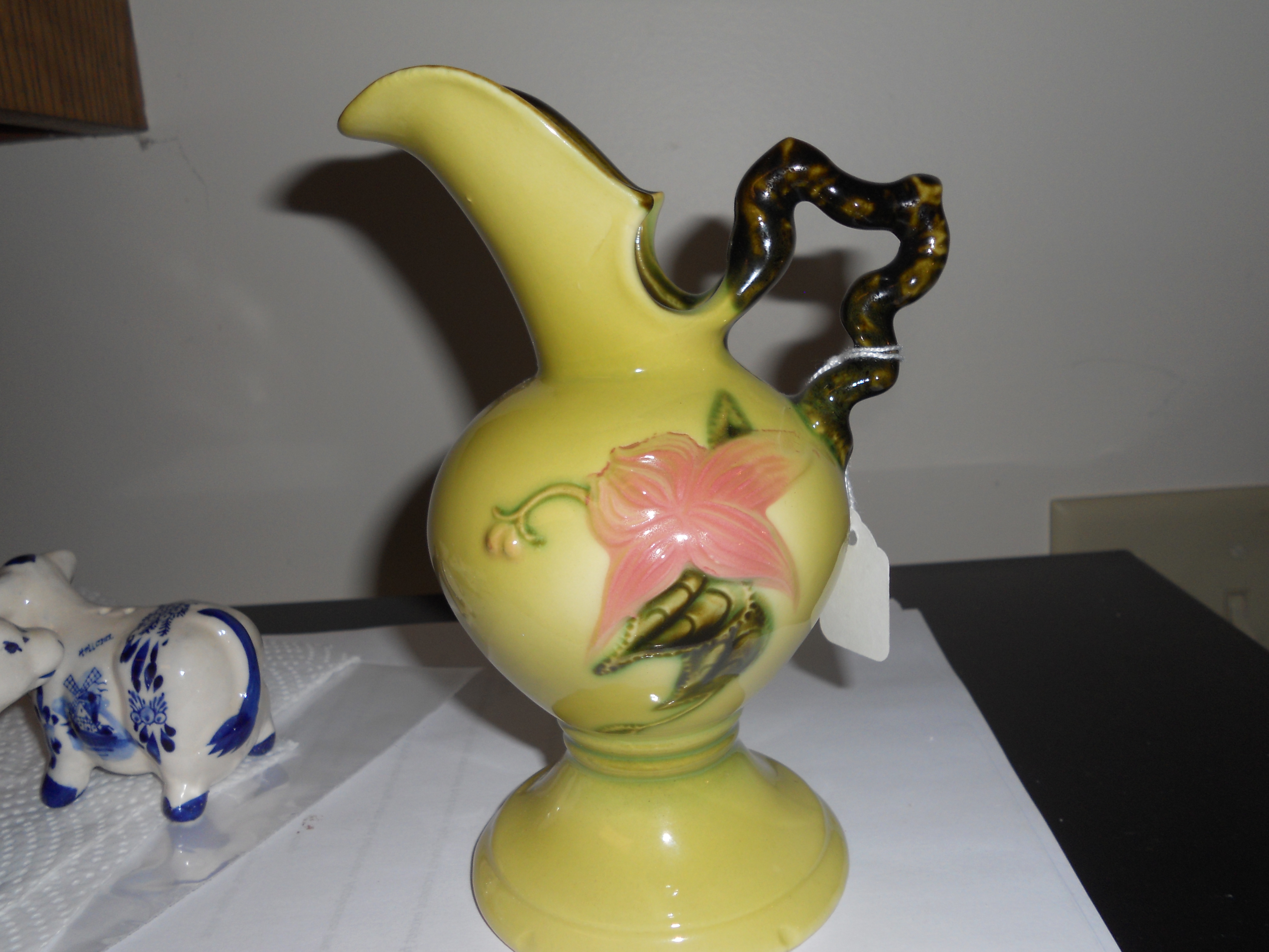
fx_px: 1173
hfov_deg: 56.8
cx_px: 634
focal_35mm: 32
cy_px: 476
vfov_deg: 44.2
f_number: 8.8
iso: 80
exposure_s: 1/25
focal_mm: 5.8
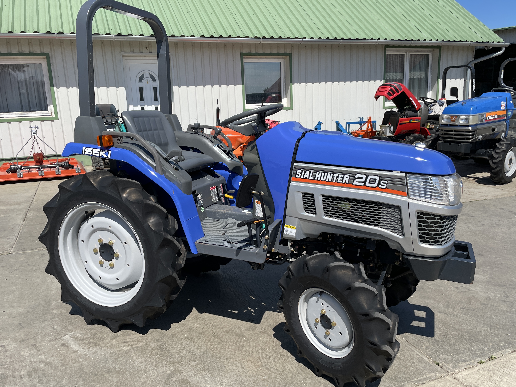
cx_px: 253
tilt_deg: -11.8
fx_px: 417
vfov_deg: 49.7
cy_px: 198
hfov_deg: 63.4
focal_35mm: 28
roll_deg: +3.5
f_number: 1.6
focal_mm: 4.2
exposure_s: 1/4292
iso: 32
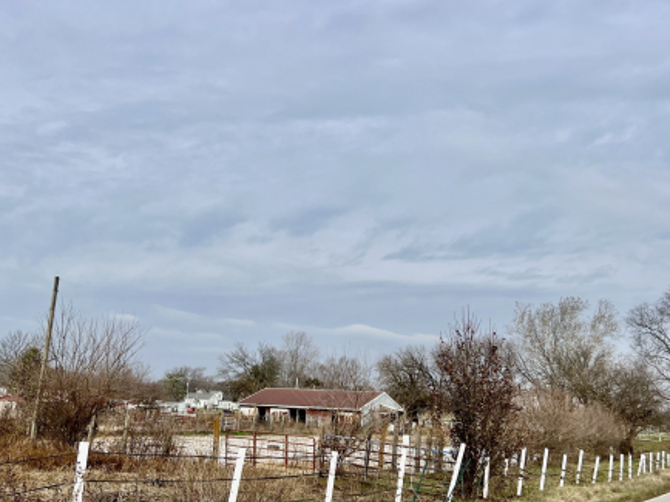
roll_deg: -2.2
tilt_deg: +9.5
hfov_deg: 46.8
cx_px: 308
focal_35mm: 40
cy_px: 280
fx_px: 774
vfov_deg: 35.9
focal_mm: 5.7
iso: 50
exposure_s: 1/4115
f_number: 1.5
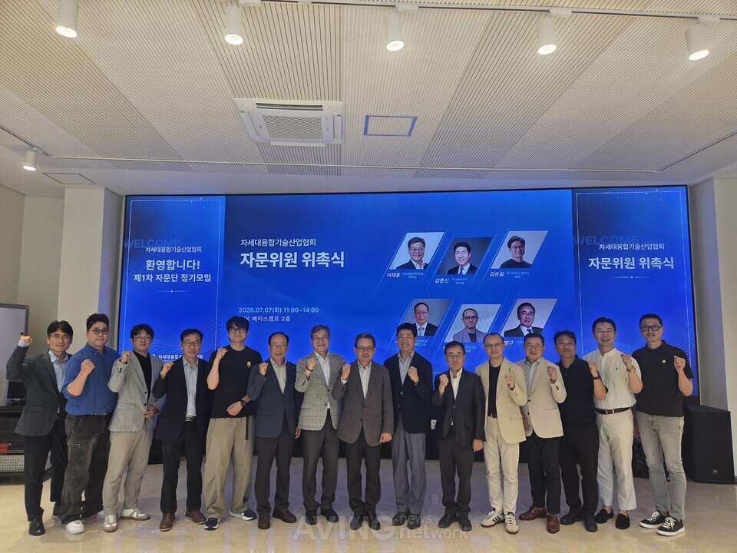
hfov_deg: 73.9
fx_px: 490
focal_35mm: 23
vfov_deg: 58.9
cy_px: 276
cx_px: 368
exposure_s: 1/60
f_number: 1.8
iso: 32
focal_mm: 5.4
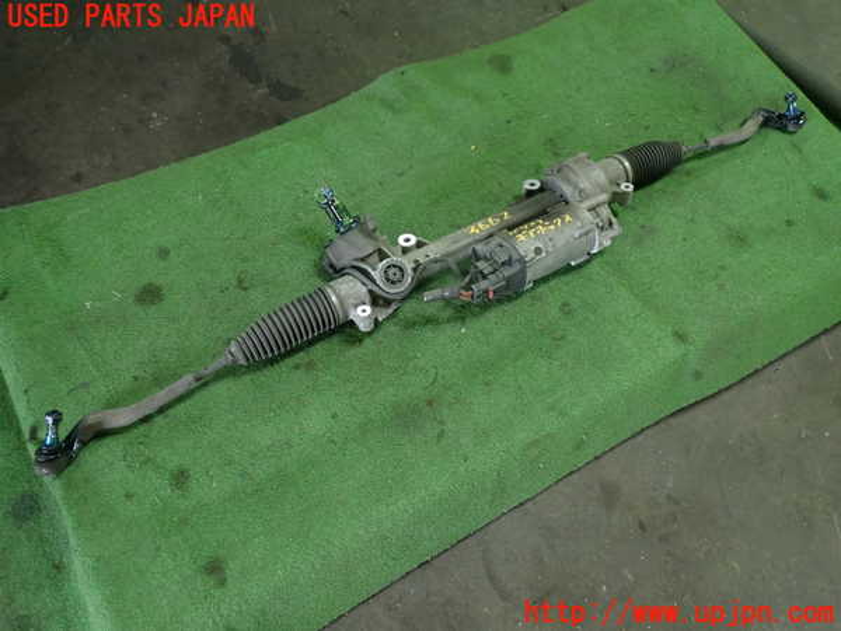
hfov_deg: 60.0
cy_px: 316
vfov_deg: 46.8
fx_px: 729
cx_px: 420
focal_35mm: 30
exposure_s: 1/30
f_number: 2.3
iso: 250
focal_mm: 5.4
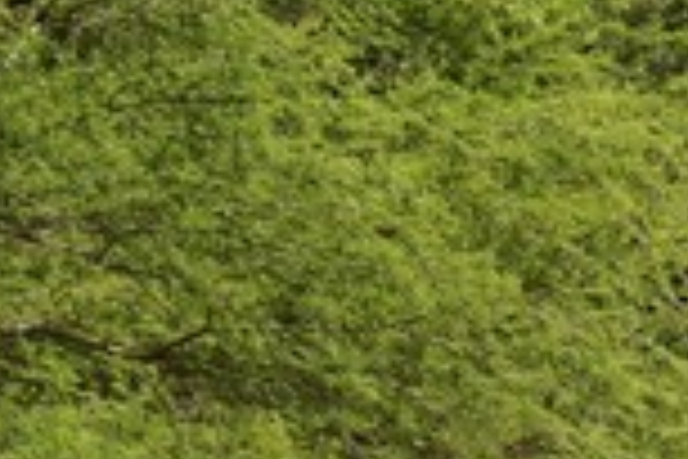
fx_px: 11170
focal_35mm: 585
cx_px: 2167
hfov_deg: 3.4
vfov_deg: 2.3
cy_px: 846
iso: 100
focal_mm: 55
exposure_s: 1/320
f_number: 8
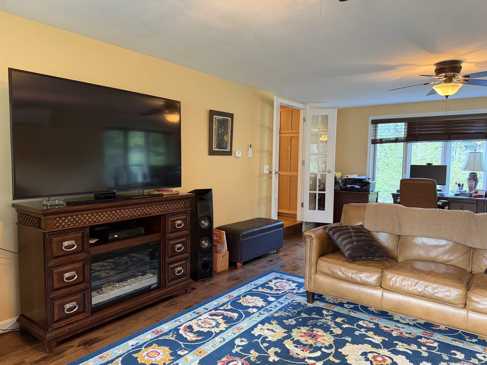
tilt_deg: -3.3
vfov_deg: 56.8
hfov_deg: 71.6
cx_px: 244
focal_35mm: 24
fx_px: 338
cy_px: 182
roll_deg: -0.6
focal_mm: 6.76
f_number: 1.78
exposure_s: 1/60
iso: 400
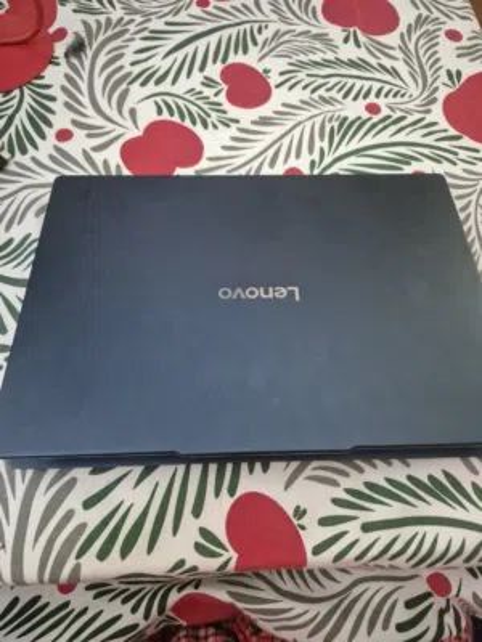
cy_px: 321
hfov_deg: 58.9
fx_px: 427
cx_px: 241
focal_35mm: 23
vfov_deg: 73.9
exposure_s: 1/100
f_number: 1.8
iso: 2500
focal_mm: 5.4
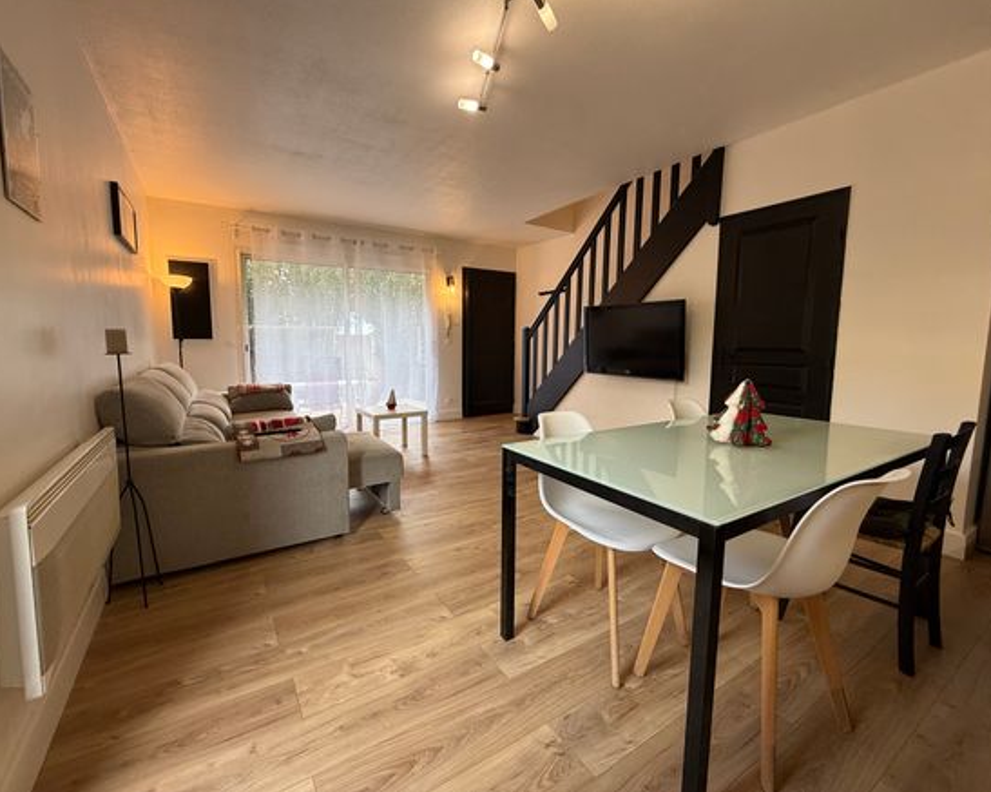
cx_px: 475
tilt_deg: -5.8
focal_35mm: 15
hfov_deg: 96.8
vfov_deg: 84.0
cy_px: 386
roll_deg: -0.2
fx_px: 440
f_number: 2.2
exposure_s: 1/100
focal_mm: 2.22
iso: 160
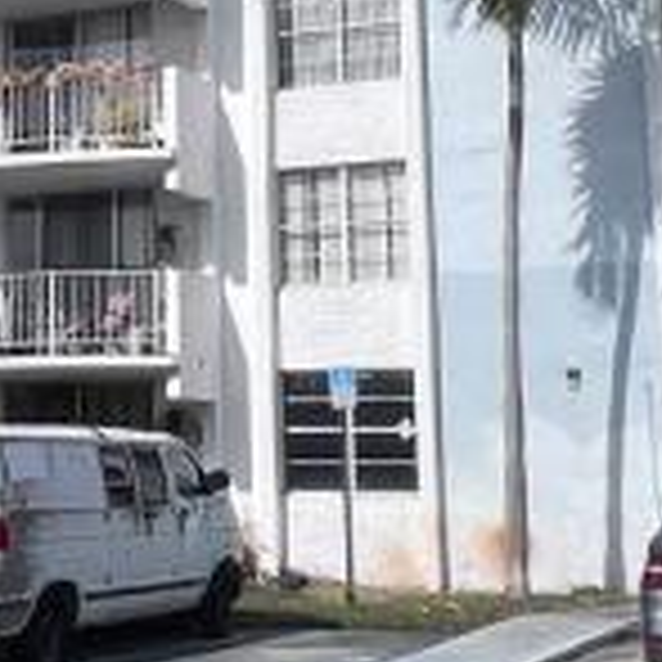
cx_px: 63
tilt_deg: +12.2
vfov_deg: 22.6
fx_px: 1623
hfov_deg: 22.5
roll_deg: +0.2
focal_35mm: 75
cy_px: 81
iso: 40
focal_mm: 1.57
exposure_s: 1/4219
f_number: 1.8
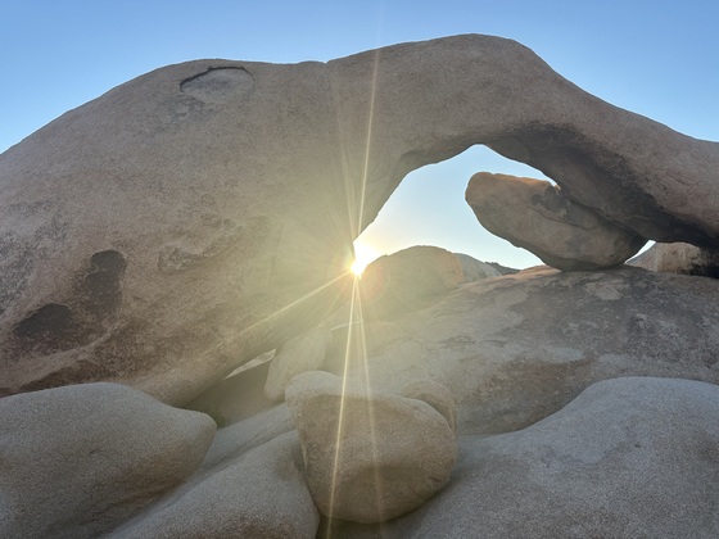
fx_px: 498
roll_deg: -0.5
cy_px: 270
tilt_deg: +6.9
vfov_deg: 56.8
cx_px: 360
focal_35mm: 24
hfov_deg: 71.6
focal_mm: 6.86
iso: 80
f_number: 1.78
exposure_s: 1/2028
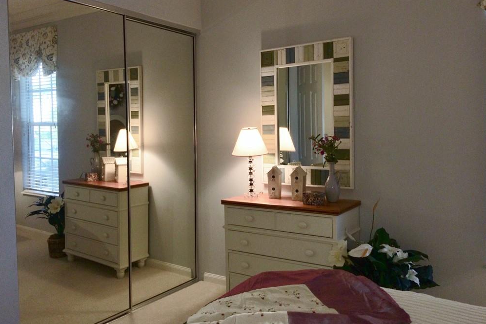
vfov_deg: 42.3
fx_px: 418
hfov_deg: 60.3
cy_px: 154
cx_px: 248
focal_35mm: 31
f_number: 2.2
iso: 32
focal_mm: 4.15
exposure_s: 1/54
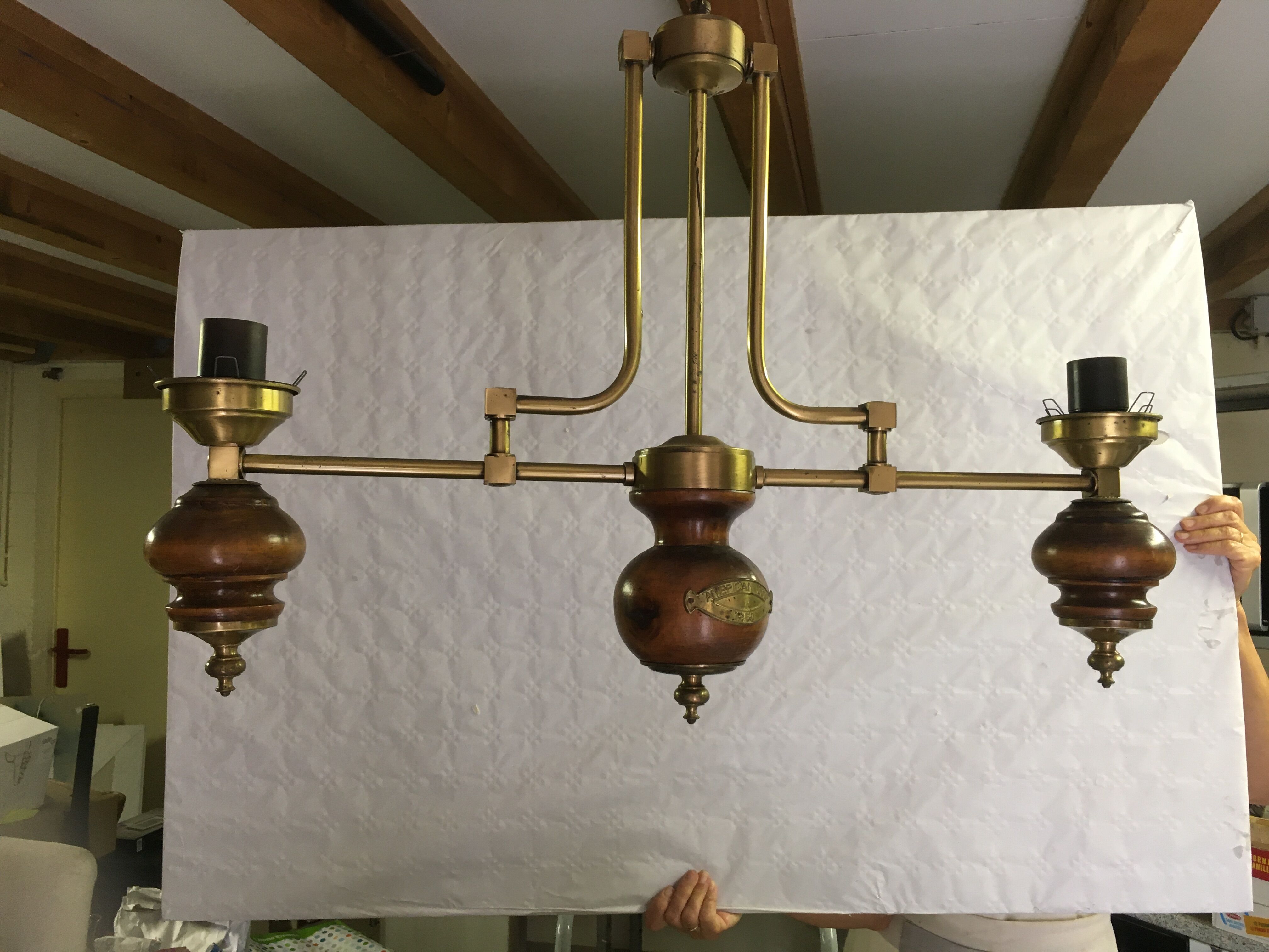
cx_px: 634
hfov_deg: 61.7
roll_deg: -0.6
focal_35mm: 29
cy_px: 476
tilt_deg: +1.8
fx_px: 1063
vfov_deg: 48.2
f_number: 2.2
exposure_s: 1/33
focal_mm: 4.15
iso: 100
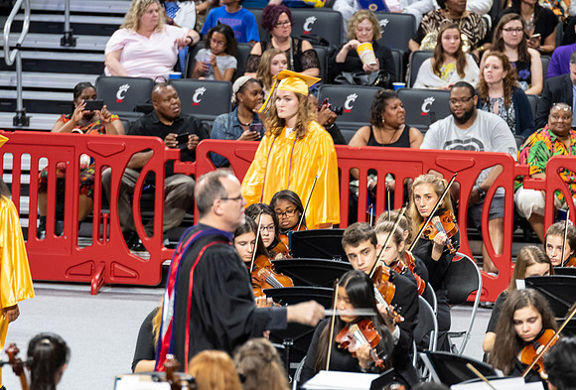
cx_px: 286
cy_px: 172
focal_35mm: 293
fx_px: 4719
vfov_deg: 4.7
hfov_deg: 7.0
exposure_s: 1/100
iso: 1000
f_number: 3.5
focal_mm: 200
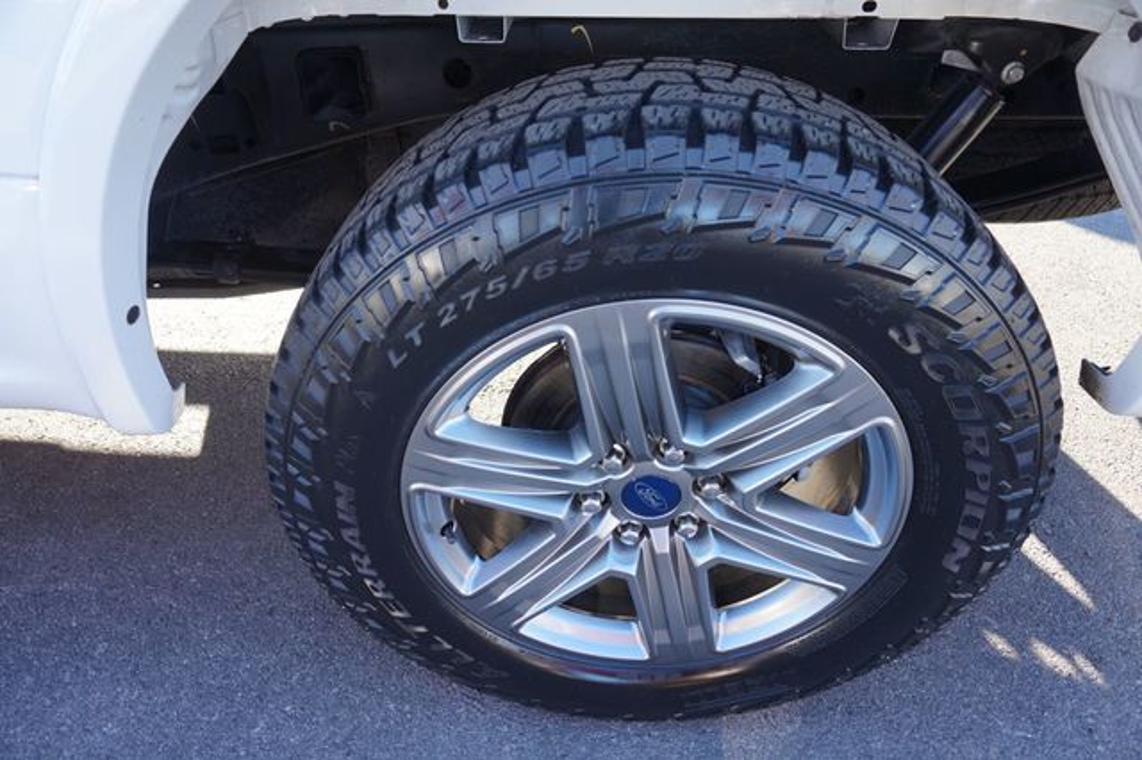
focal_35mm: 24
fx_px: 761
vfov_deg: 53.1
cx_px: 571
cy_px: 380
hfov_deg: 73.8
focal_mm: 16
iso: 125
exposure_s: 1/60
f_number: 4
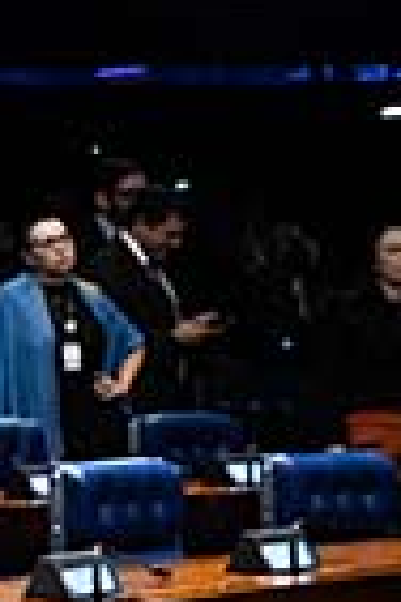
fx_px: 3659
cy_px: 107
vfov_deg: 9.4
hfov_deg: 5.3
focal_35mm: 219
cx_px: -1416
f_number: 4
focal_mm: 24
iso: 4000
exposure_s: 1/160
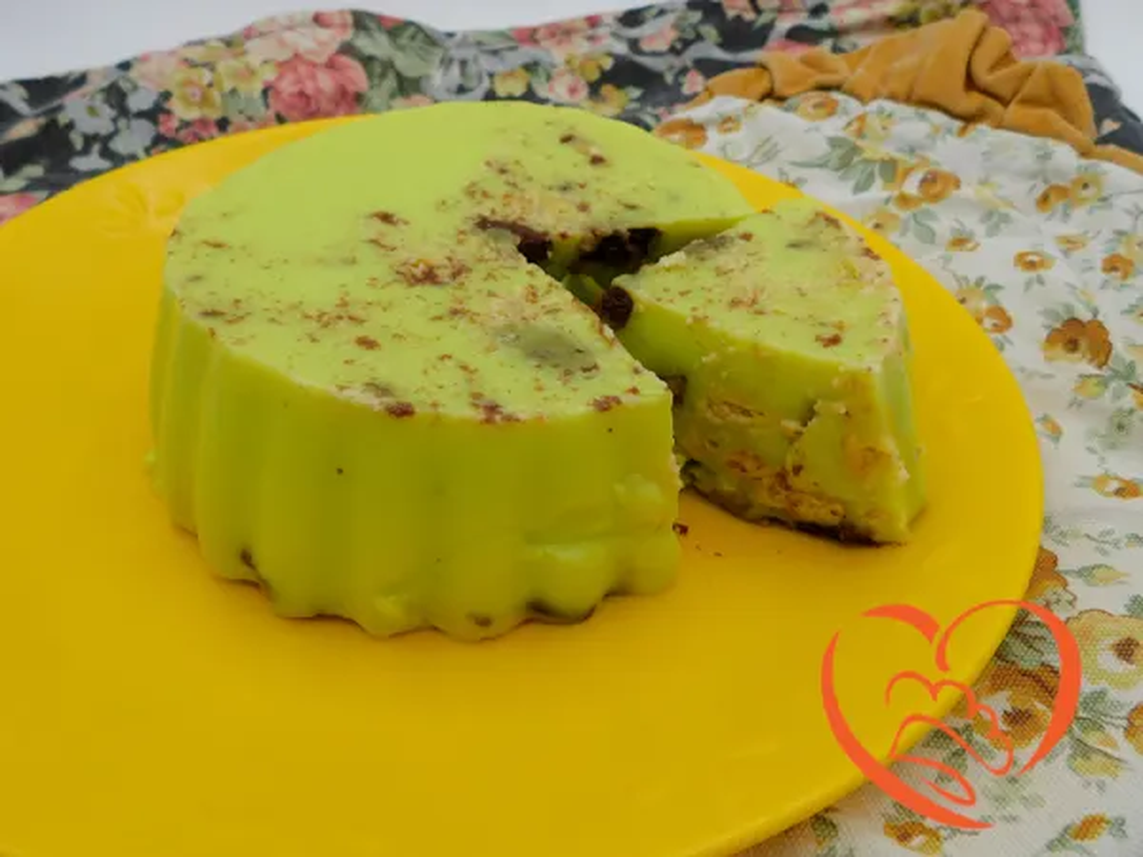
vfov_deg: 49.7
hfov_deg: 63.4
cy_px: 428
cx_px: 572
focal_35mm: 28
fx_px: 925
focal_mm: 4.9
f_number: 3.2
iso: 125
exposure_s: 1/320
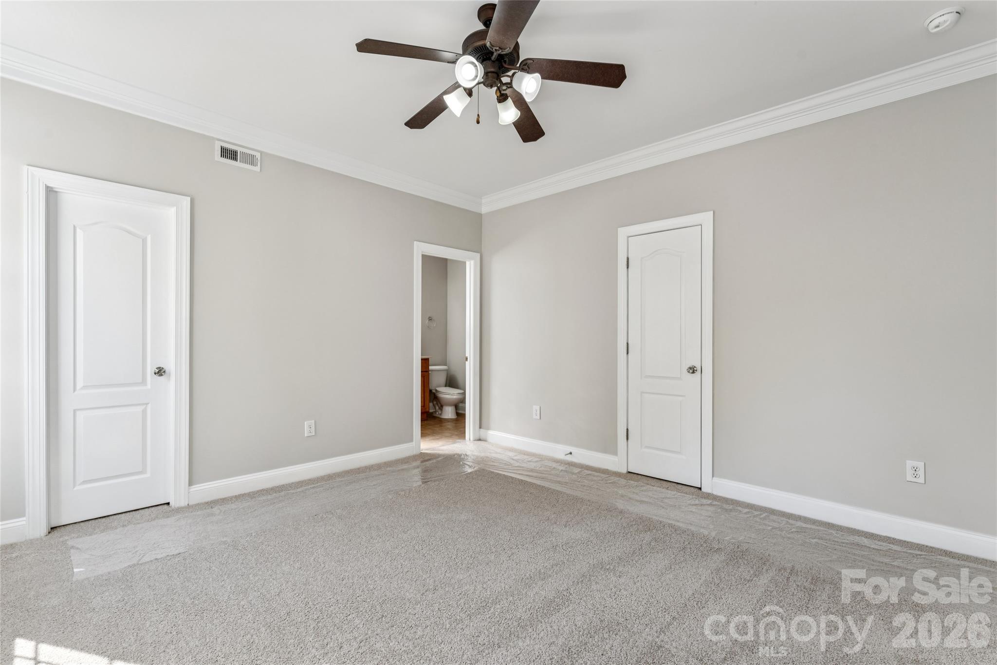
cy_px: 332
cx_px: 498
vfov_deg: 73.7
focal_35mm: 16
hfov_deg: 96.7
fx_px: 443
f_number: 9
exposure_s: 1/15
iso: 100
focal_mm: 16
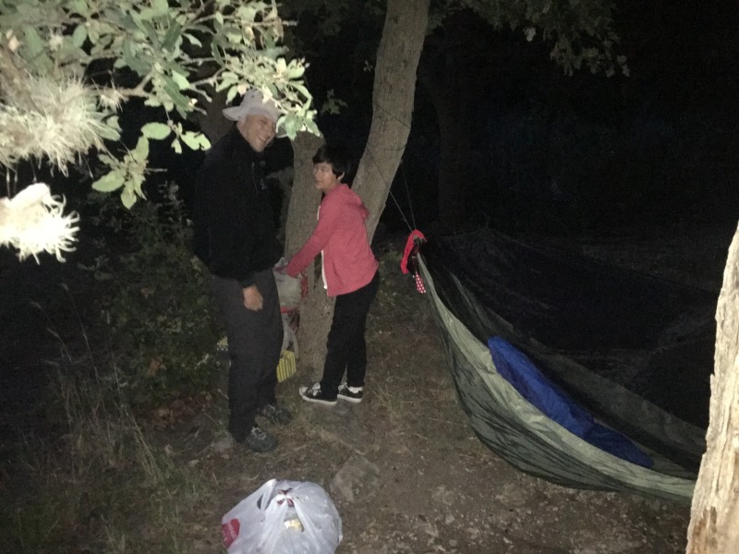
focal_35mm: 29
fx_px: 619
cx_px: 370
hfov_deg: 61.7
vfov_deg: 48.2
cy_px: 277
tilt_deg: -17.7
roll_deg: -0.6
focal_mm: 4.15
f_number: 2.2
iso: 1600
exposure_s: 1/16
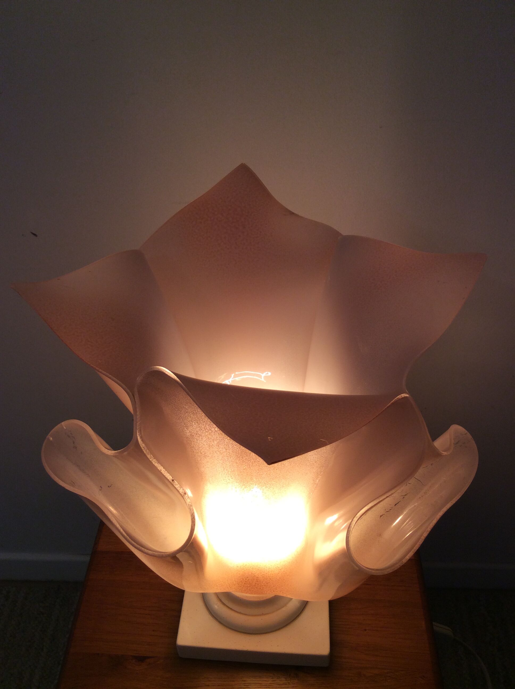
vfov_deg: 56.9
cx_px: 258
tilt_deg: -38.1
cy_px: 344
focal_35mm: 32
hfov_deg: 44.1
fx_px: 636
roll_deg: +1.5
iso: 32
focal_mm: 3.3
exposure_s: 1/25
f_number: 2.4
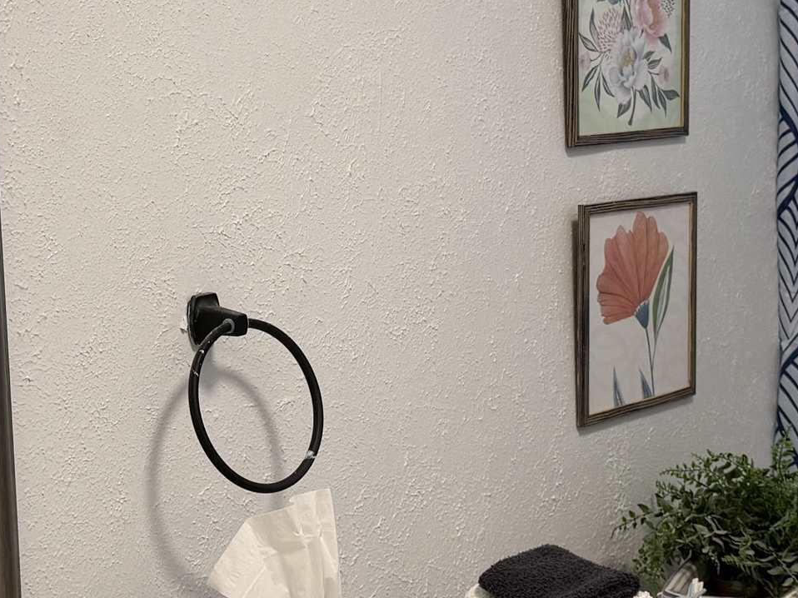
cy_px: 278
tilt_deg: -4.0
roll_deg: +4.1
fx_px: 1775
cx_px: 404
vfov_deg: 19.1
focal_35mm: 77
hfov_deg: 25.3
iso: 160
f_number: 1.78
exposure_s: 1/120
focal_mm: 6.76
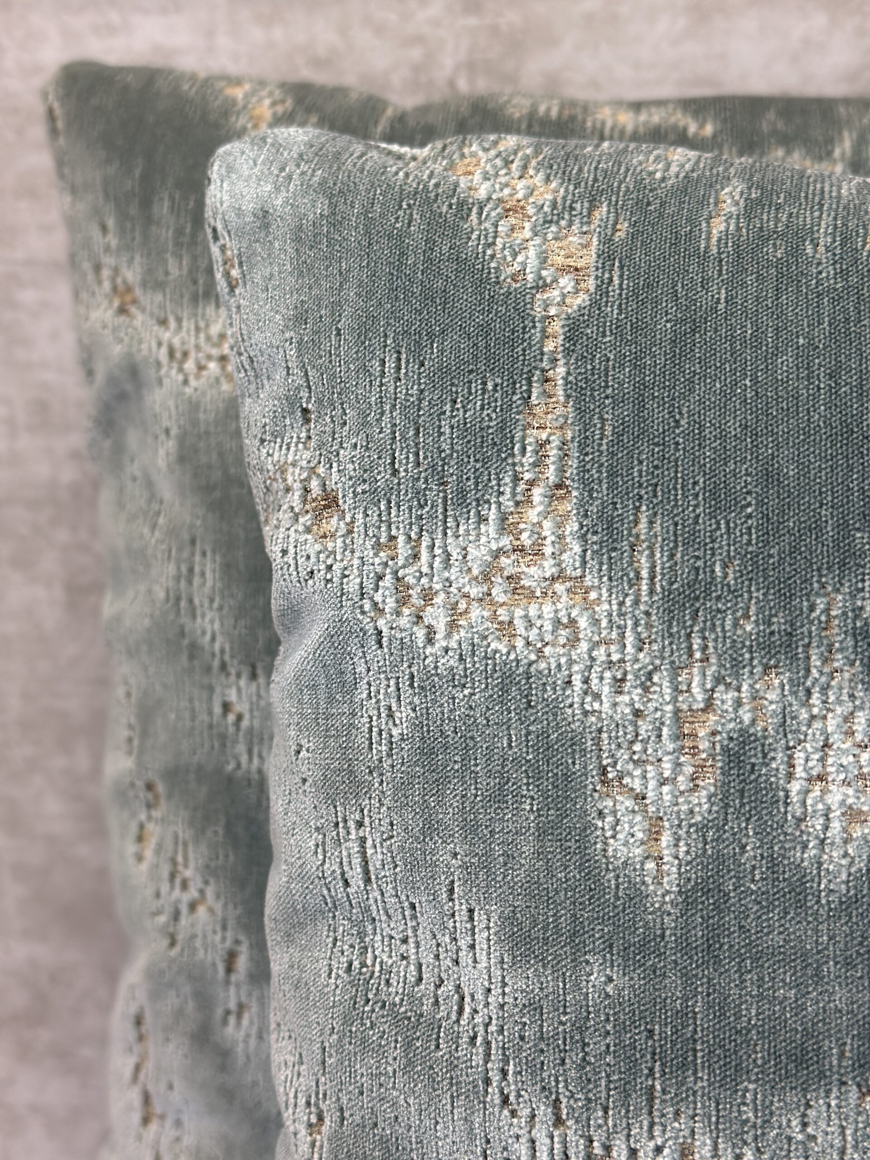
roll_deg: +1.7
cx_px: 435
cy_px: 580
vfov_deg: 39.7
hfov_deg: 30.3
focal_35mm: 48
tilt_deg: -19.5
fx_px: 1609
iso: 80
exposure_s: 1/217
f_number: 1.78
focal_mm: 6.86
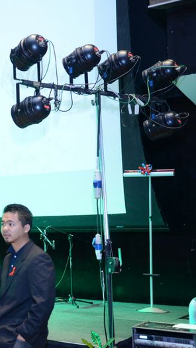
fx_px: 573
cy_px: 174
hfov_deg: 18.0
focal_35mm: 62
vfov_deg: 33.8
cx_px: -68
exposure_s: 1/60
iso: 1250
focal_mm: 26
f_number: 2.8
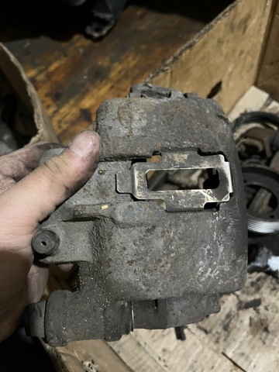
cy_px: 186
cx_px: 140
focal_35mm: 26
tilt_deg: -58.8
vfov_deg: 67.3
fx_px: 279
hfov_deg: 53.1
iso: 800
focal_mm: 5.1
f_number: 1.6
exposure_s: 1/30
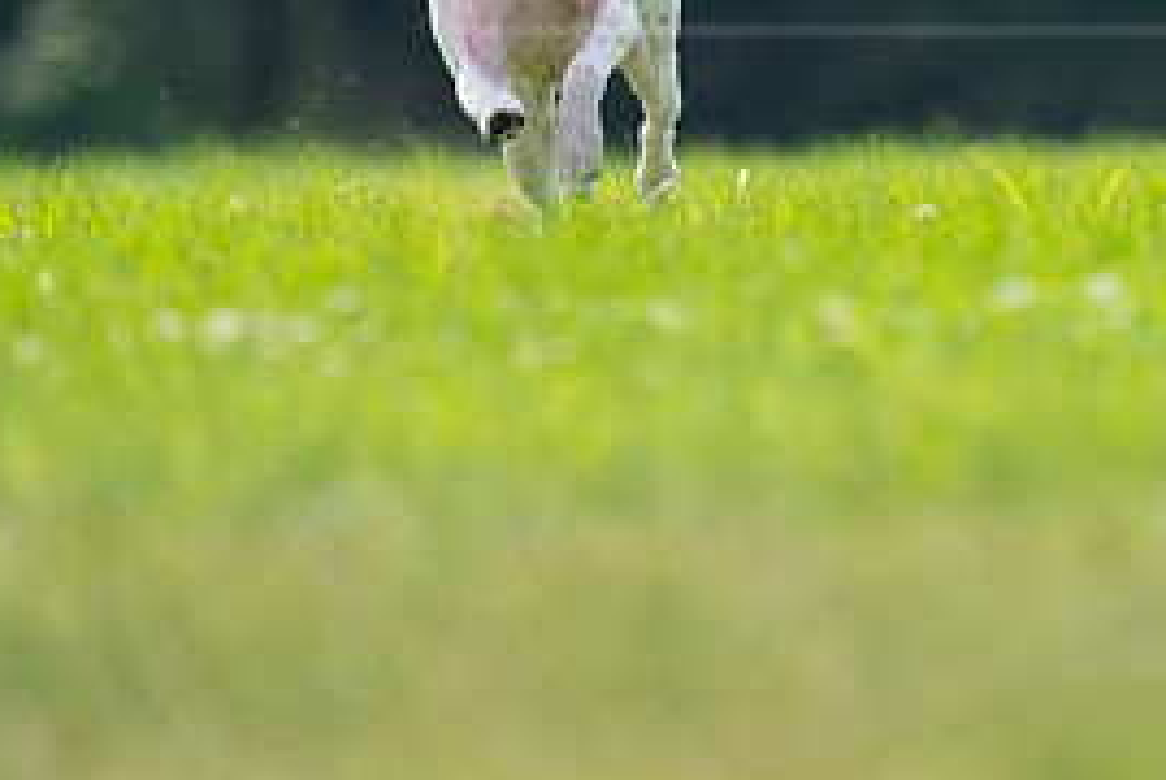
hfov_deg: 1.6
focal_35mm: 1292
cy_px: -32
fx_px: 41891
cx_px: 863
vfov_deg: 1.1
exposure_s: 1/4000
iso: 2500
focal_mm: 600
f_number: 6.3
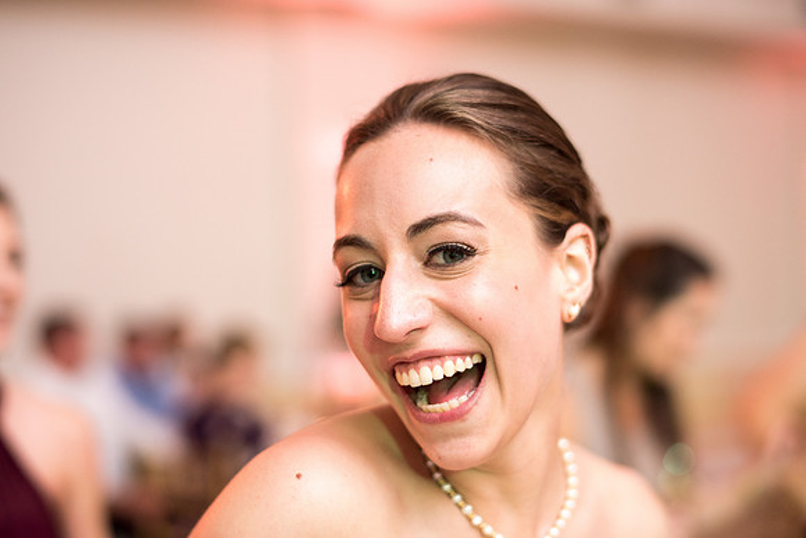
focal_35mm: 58
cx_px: 403
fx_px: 1299
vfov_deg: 23.4
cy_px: 269
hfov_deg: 34.5
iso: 500
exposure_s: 1/200
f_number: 2
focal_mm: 58
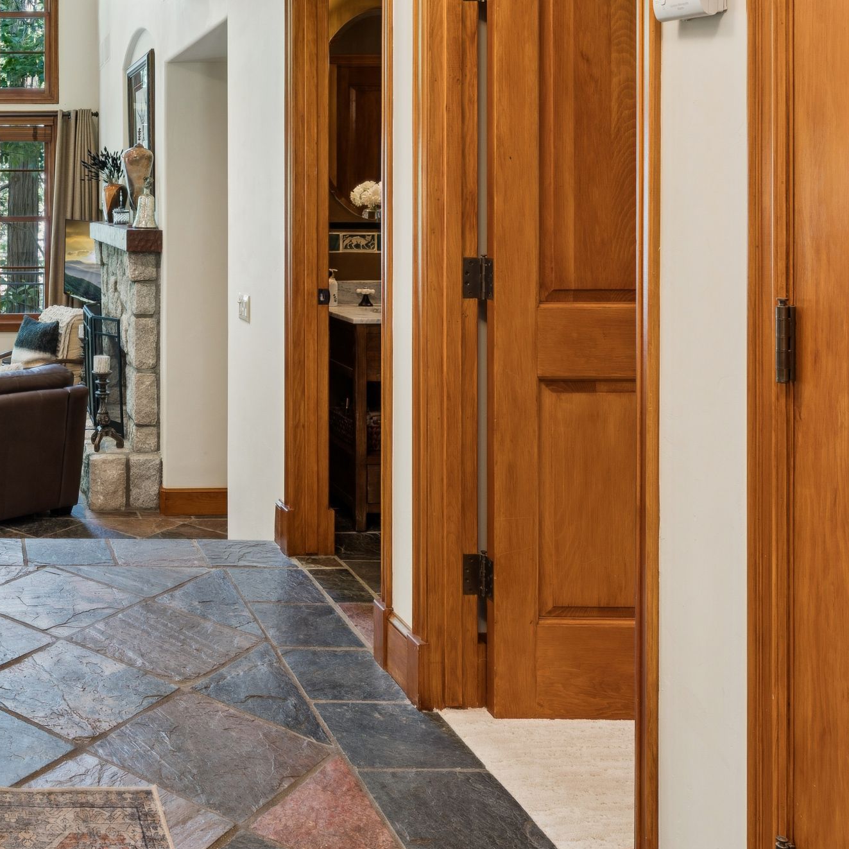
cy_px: 215
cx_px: -10
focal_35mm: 37
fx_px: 1033
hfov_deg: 39.2
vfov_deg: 43.3
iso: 100
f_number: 13
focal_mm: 16.1
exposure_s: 1.3
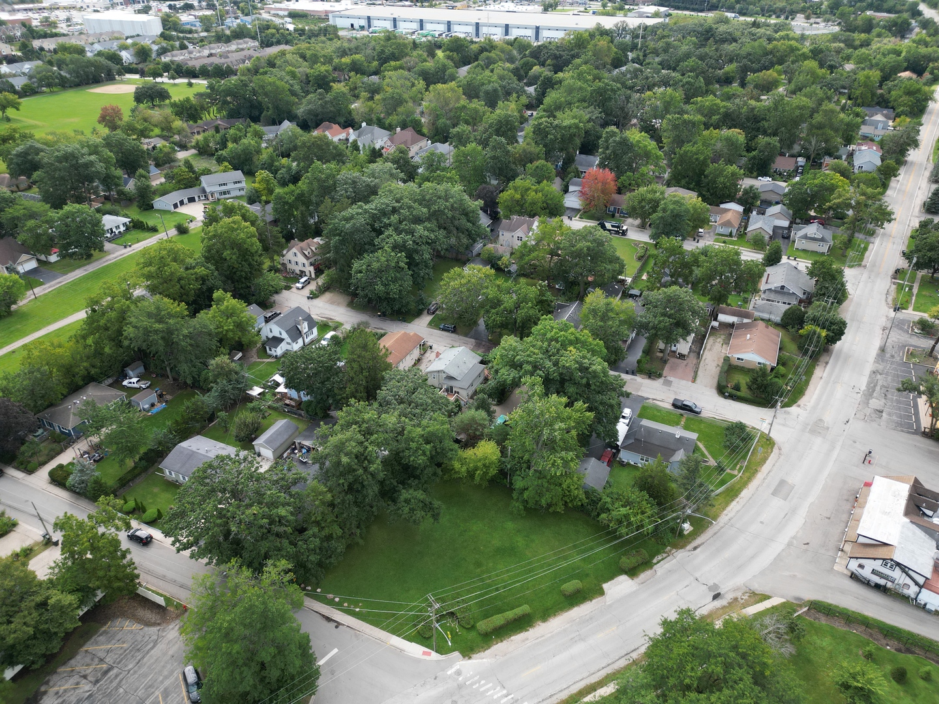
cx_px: 470
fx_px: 651
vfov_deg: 56.8
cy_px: 352
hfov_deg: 71.6
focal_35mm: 24
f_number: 1.7
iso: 130
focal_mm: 6.72
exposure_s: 1/1000
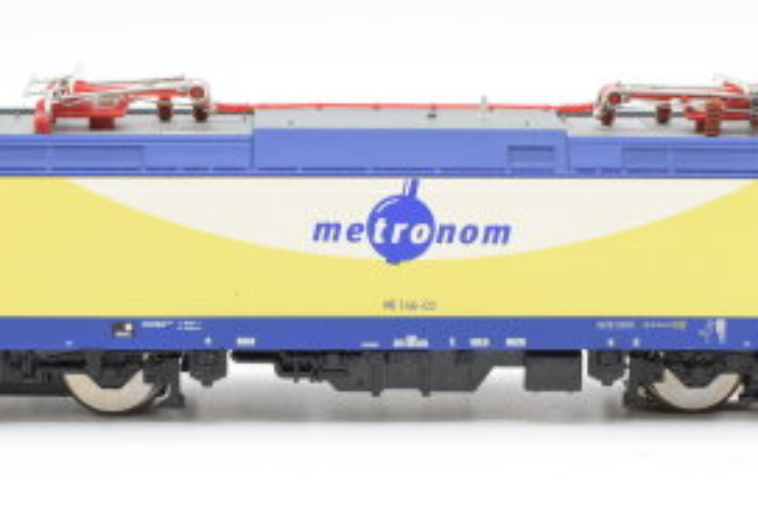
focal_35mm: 116
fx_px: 2446
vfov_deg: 11.8
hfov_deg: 17.6
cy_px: 298
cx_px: 403
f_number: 8
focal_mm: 35
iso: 400
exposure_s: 1/125
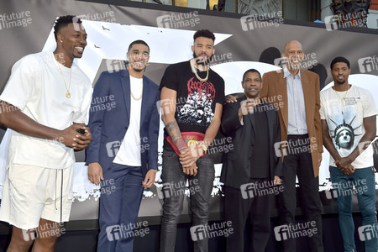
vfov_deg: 41.1
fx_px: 336
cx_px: 189
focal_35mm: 32
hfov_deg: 58.7
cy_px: 126
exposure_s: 1/200
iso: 250
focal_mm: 32
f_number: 6.3
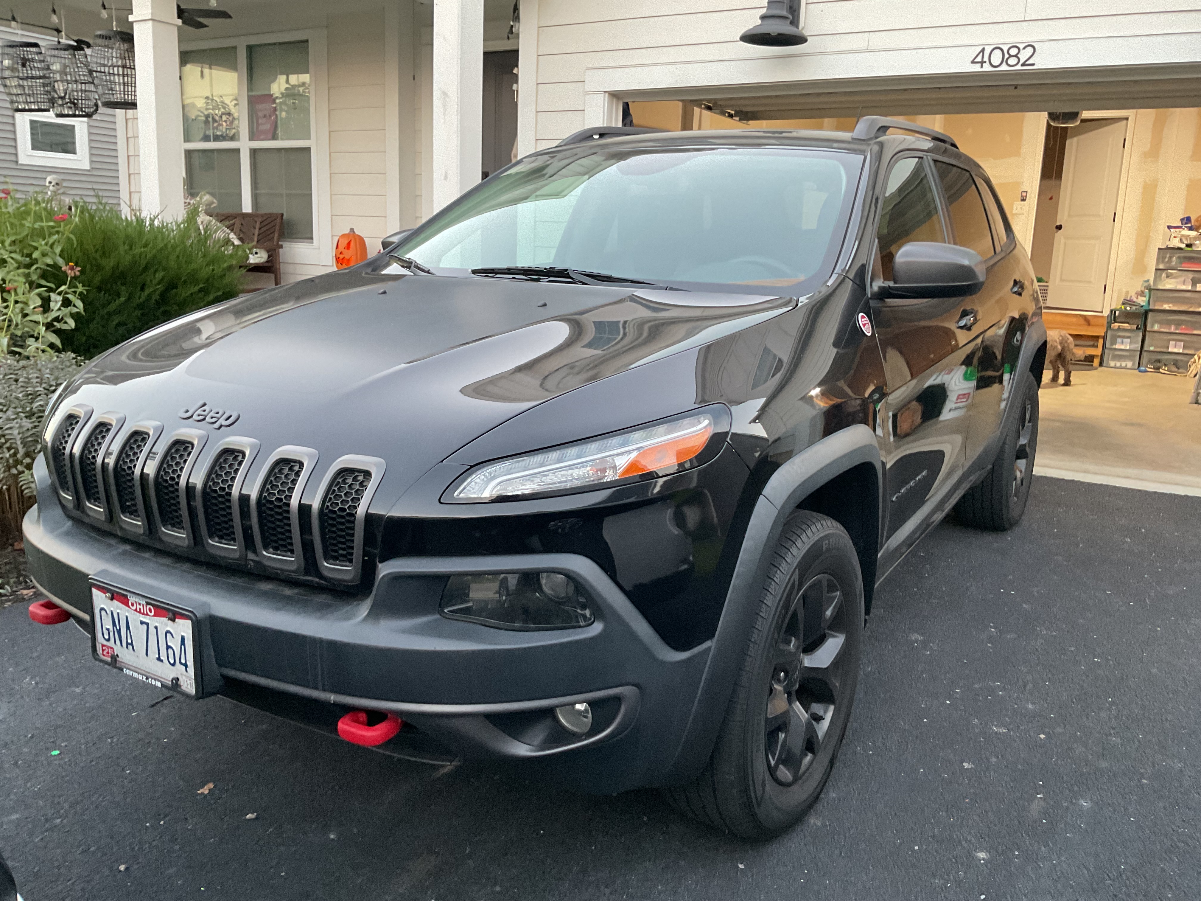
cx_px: 600
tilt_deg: -11.1
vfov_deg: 48.2
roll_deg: -2.8
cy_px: 450
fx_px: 1006
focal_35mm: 29
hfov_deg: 61.7
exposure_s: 1/60
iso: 160
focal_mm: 3
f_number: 1.8
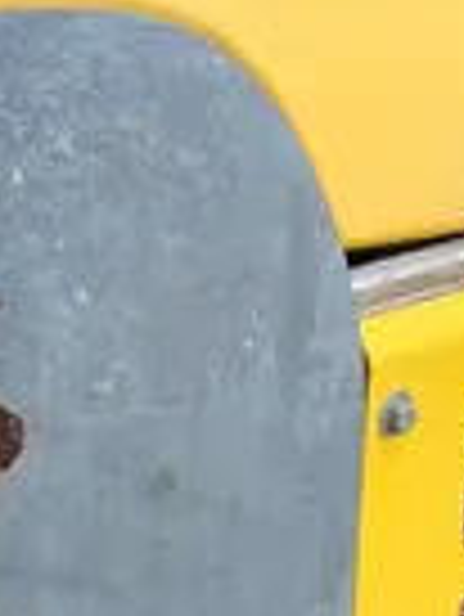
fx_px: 2480
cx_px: -464
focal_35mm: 139
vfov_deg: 13.7
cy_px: -164
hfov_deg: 9.9
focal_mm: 5.1
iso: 50
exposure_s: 1/705
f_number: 1.6
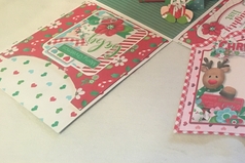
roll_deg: +0.6
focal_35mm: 57
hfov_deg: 32.9
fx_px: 388
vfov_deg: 22.9
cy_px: 1
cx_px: 230
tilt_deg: -36.6
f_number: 2.2
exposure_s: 1/20
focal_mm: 4.15
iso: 200
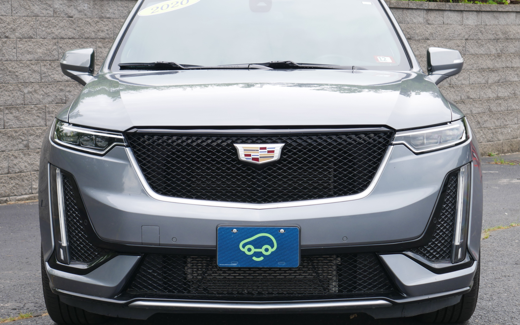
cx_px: 260
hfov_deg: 26.1
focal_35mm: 79
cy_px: 158
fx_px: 1120
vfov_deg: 16.5
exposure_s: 1/160
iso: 200
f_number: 6.3
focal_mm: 37
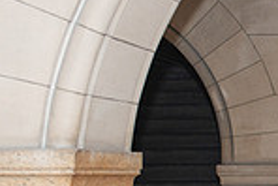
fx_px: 1074
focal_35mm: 139
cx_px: 498
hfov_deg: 13.3
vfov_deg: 9.9
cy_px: 160
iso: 1000
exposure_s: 1/200
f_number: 3.5
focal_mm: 35
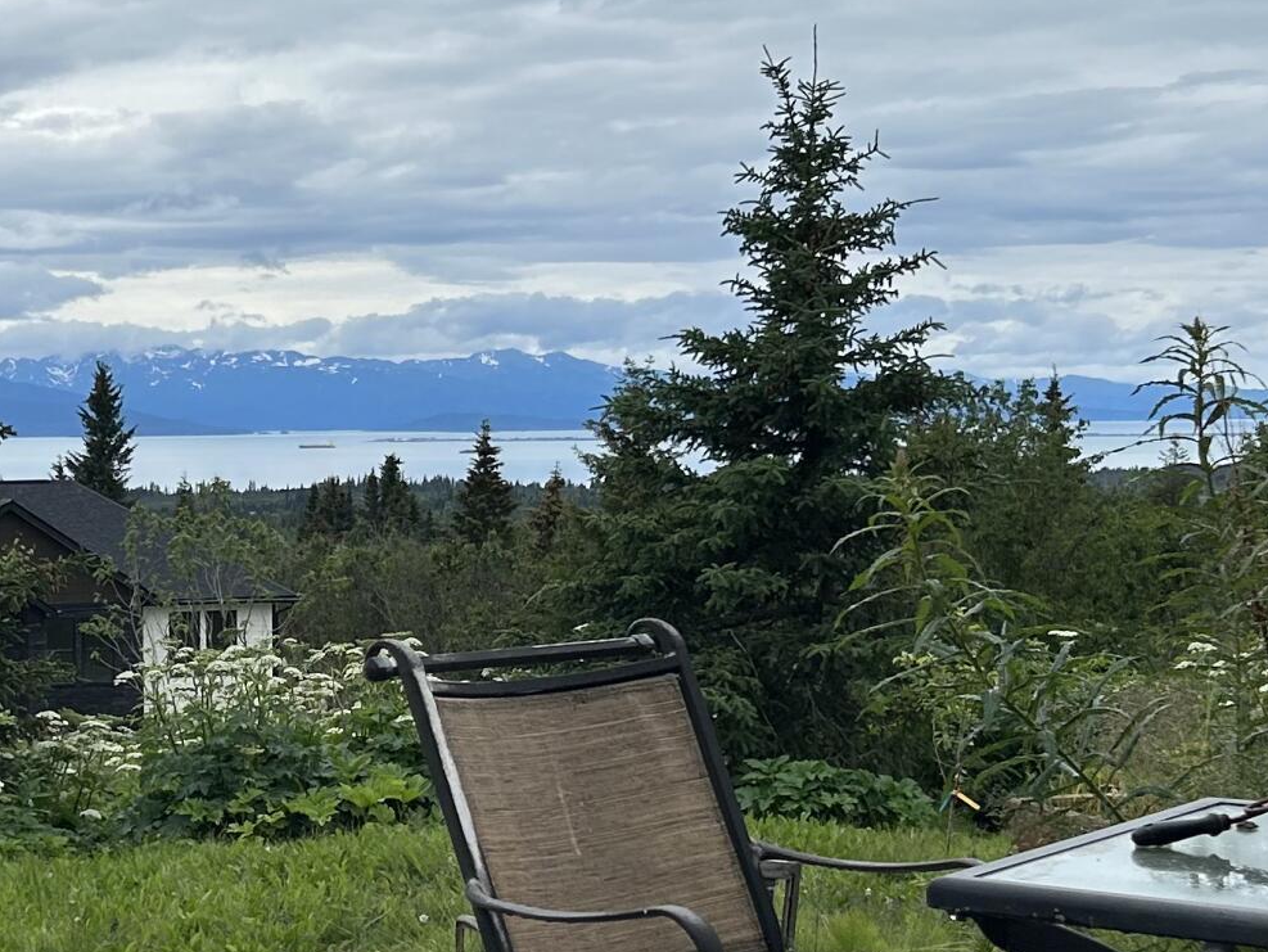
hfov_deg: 24.4
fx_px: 2895
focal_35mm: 79
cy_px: 493
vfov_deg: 18.7
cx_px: 280
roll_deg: +0.9
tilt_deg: -1.9
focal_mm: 5.7
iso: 50
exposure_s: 1/5882
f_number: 1.5
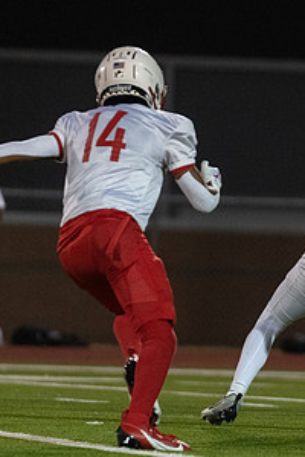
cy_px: 199
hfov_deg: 2.5
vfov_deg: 3.8
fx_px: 6925
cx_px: 324
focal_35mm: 545
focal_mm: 200
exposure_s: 1/1000
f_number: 2.8
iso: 5000
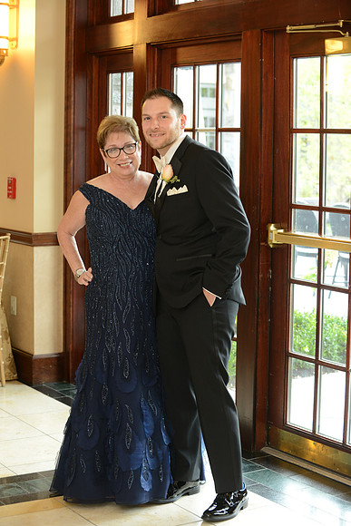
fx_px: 1023
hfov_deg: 19.5
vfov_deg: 28.8
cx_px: 176
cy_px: 263
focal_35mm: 70
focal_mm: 70
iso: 800
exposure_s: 1/80
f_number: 5
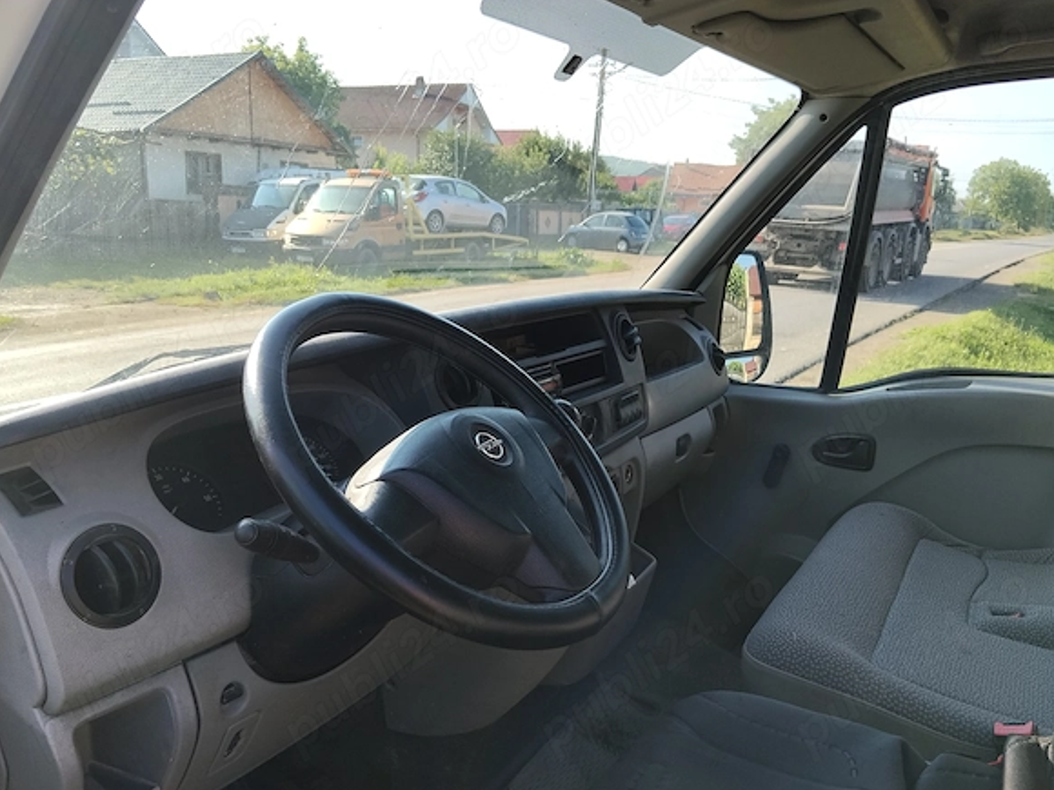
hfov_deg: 60.0
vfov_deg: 46.8
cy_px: 403
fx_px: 913
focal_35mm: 30
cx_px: 529
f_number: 1.8
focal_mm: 3.96
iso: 50
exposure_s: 1/399
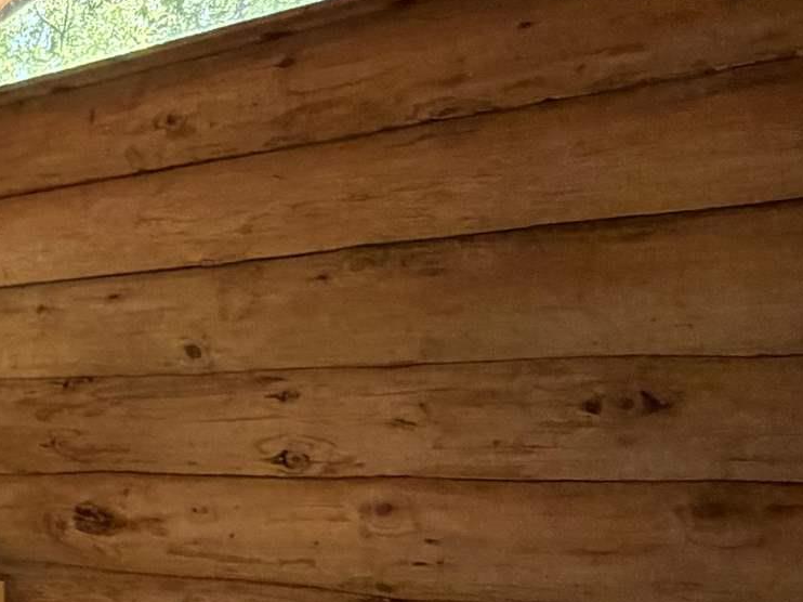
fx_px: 1345
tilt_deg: -4.5
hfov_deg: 25.4
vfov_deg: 24.6
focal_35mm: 58
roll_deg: +0.6
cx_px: -387
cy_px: 529
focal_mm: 2.22
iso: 400
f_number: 2.2
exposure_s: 1/60
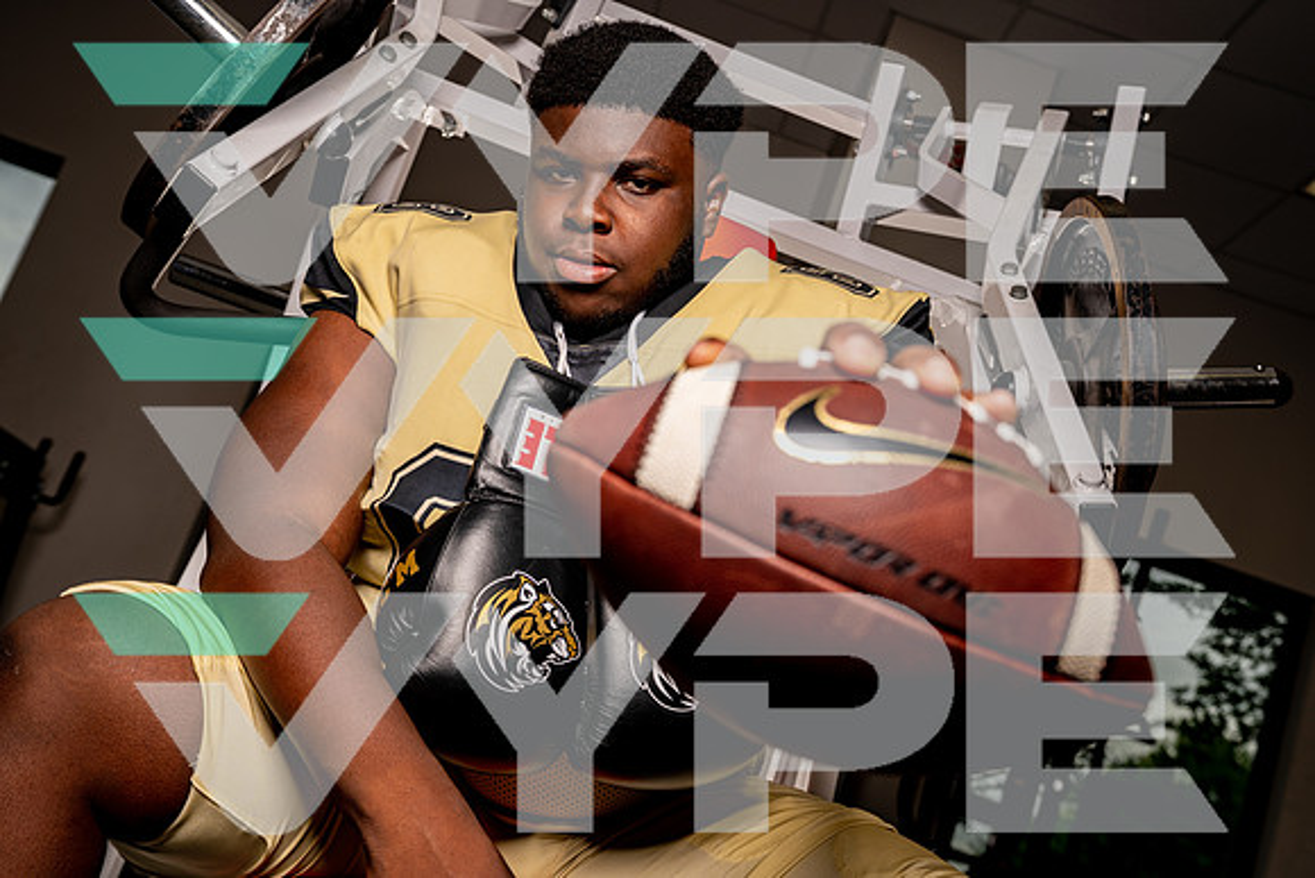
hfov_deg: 46.4
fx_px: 1534
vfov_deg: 31.9
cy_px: 439
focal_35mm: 42
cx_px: 658
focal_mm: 42
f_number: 5.6
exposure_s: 1/320
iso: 100
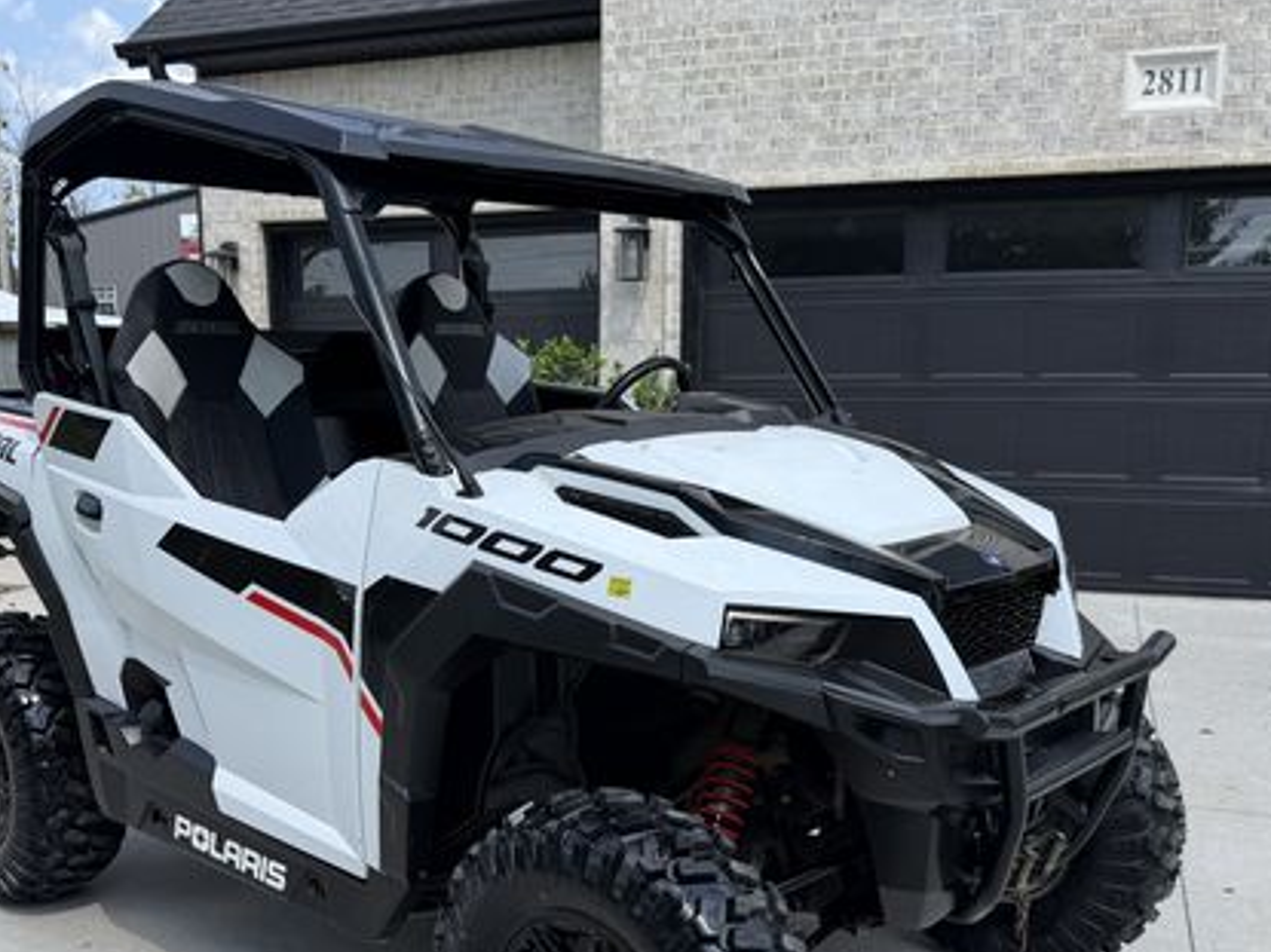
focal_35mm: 37
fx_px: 1358
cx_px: 557
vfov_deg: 38.3
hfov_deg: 50.0
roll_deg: +2.9
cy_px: 609
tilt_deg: -10.7
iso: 80
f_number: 1.78
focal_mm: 6.76
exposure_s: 1/2801
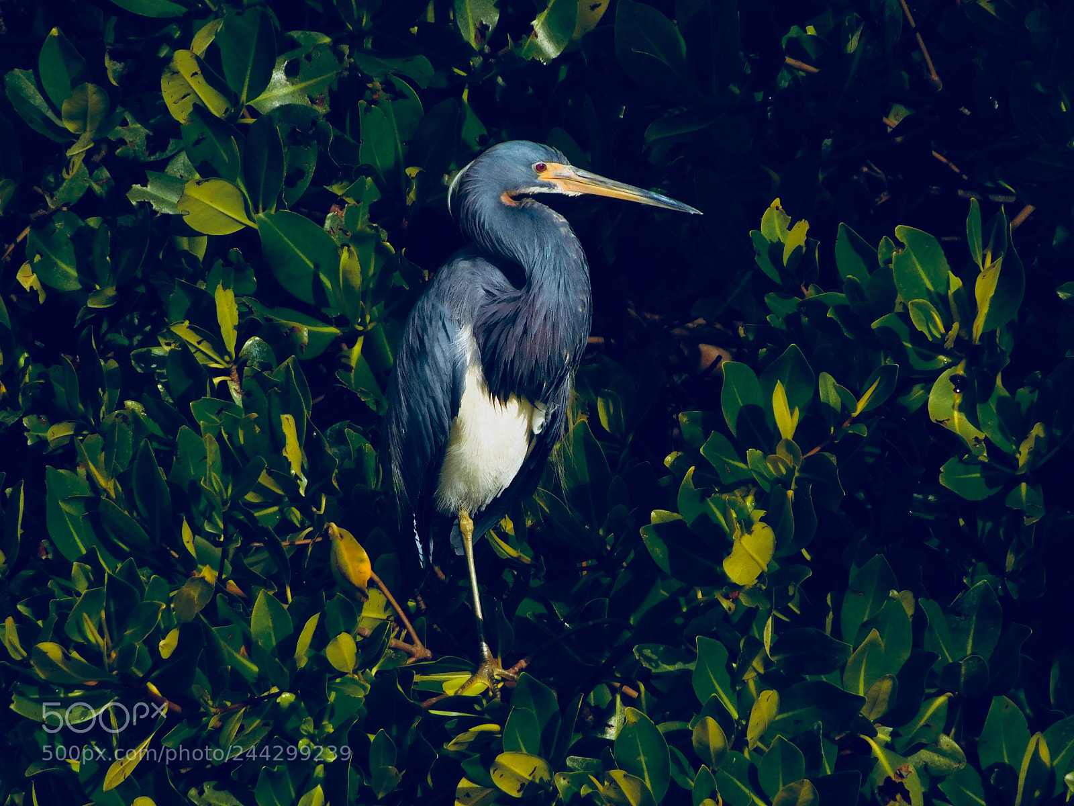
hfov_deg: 2.3
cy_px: 403
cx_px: 537
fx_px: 26527
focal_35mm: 855
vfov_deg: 1.7
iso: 125
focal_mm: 152
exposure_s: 1/640
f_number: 6.5
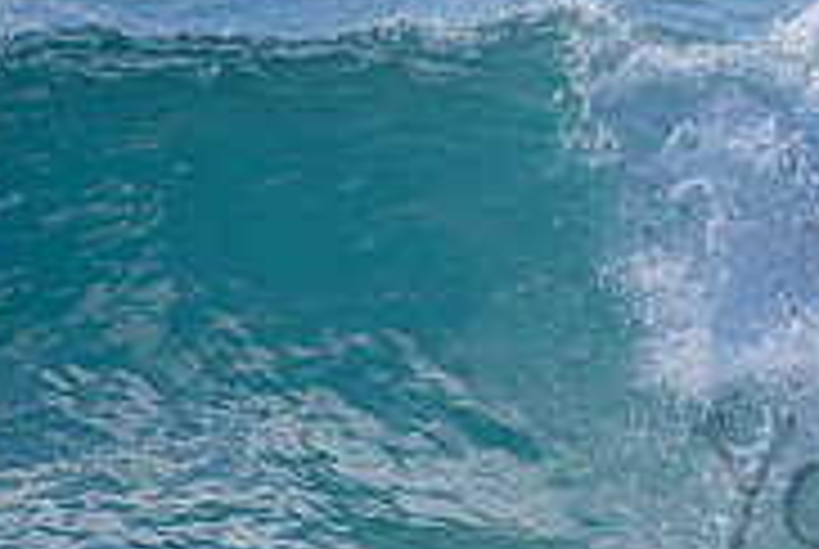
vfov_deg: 0.7
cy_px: 260
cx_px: 879
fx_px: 44434
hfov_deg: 1.1
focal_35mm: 1950
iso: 180
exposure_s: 1/2000
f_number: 5.6
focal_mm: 500
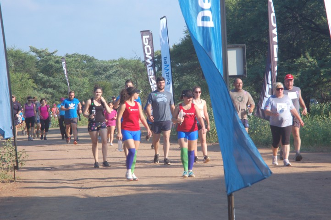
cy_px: 110
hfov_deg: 13.1
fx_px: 1447
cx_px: 166
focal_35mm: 158
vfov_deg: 8.7
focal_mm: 105
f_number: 14
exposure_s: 1/125
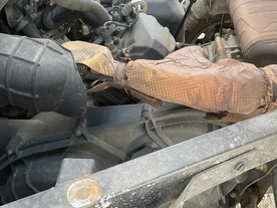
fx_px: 336
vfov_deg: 34.3
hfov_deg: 44.7
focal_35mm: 42
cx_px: 153
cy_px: 86
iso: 50
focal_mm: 3
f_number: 1.8
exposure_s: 1/122
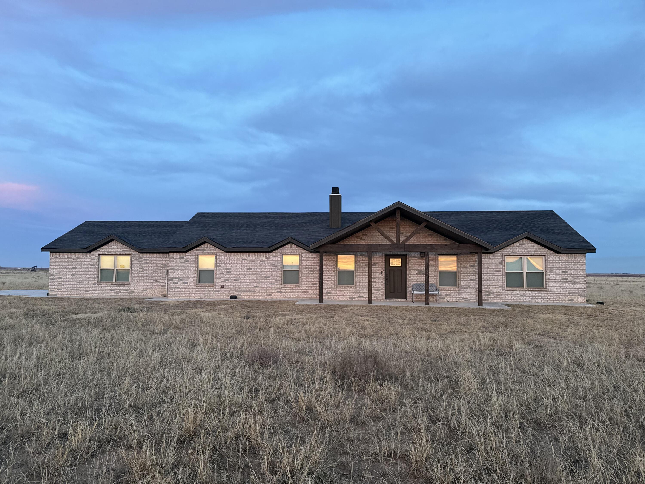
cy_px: 242
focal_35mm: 24
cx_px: 322
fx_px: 447
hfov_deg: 71.6
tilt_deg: +4.0
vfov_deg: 56.8
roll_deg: -0.3
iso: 200
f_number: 1.78
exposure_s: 1/70
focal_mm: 6.76
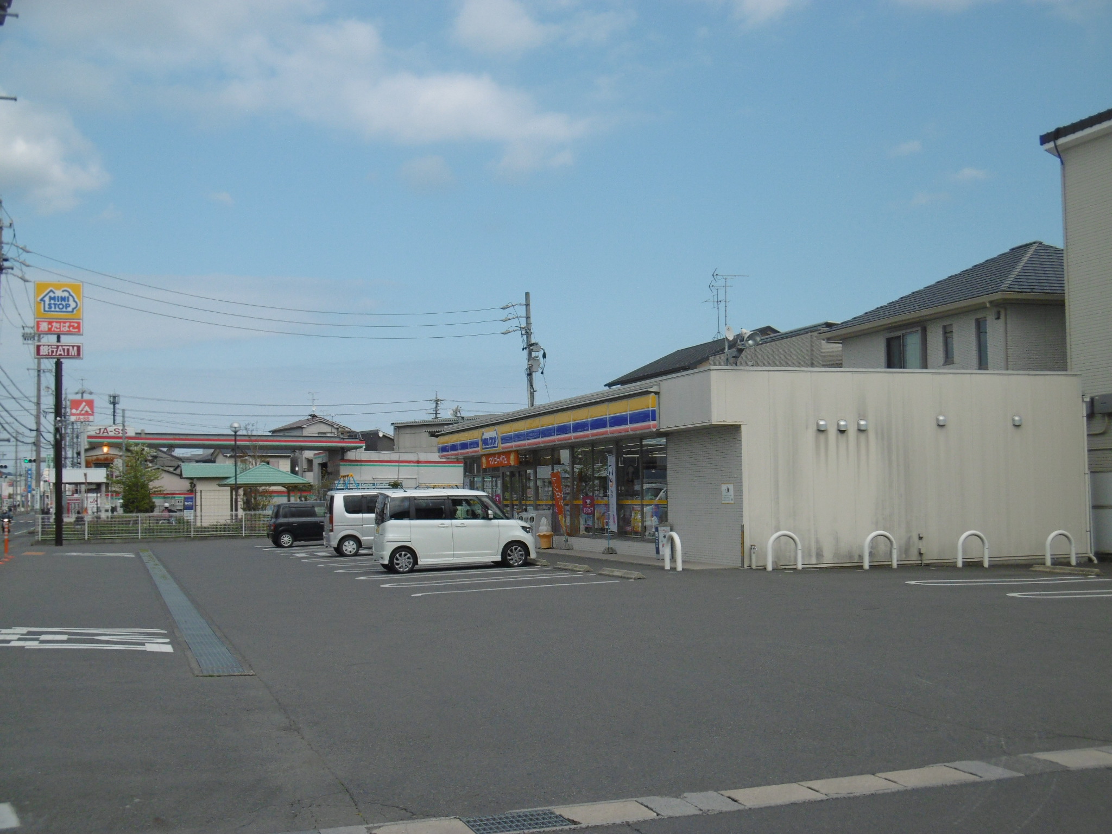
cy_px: 417
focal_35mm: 51
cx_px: 556
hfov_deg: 37.5
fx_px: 1638
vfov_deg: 28.6
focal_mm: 9.2
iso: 100
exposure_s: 1/200
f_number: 10.1
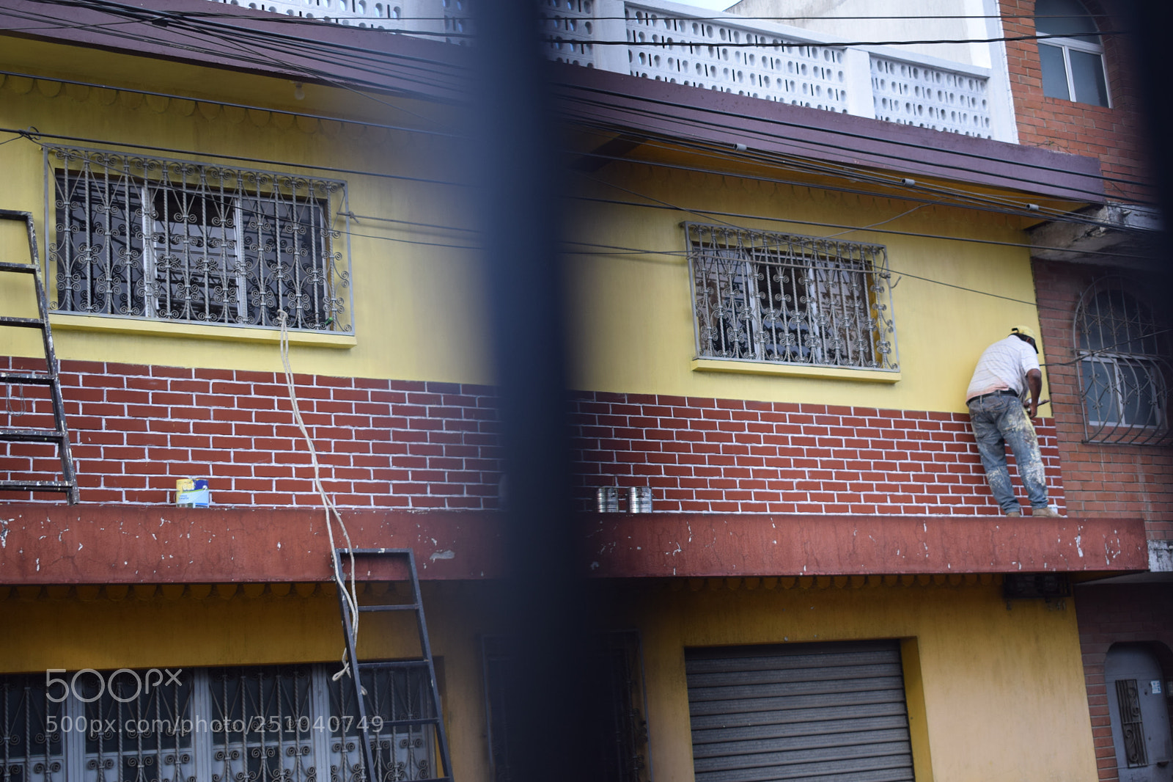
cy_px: 391
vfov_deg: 25.7
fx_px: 1710
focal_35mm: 52
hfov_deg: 37.9
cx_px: 586
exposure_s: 1/125
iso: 160
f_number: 4.5
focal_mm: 35
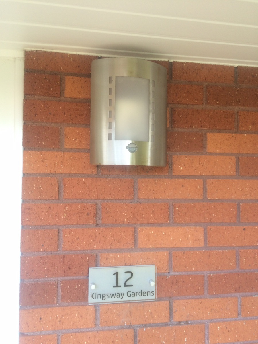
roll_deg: -0.1
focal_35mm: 29
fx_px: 288
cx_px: 129
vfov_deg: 61.7
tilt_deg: +2.6
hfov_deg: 48.2
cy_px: 172
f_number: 2.2
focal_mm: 4.15
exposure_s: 1/60
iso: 40
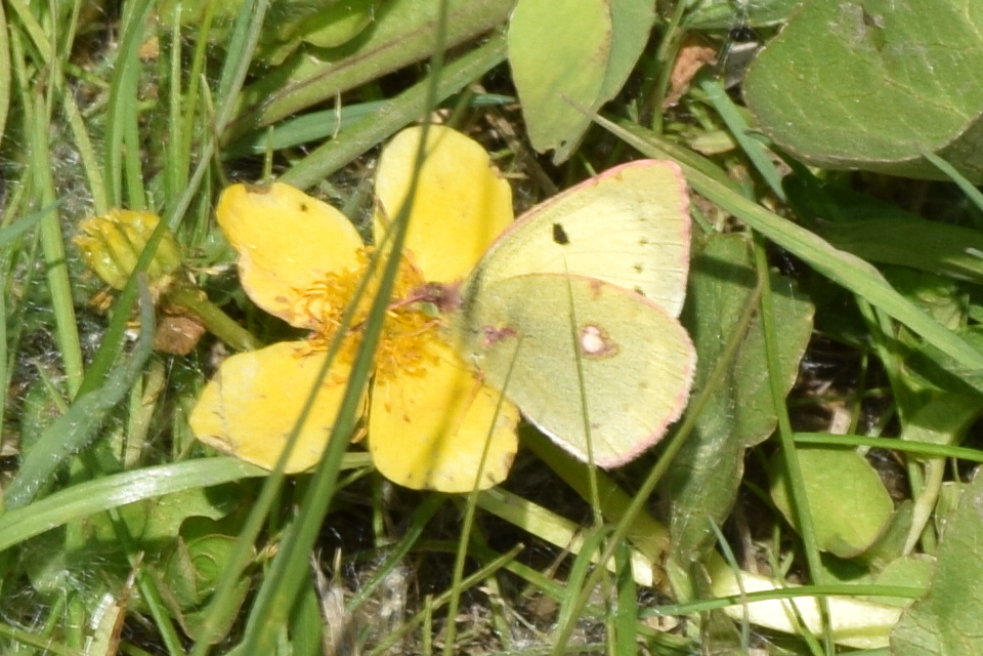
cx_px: 492
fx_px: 5734
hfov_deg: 9.8
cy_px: 328
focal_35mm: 210
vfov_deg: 6.5
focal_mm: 140
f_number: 13
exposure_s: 1/160
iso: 100
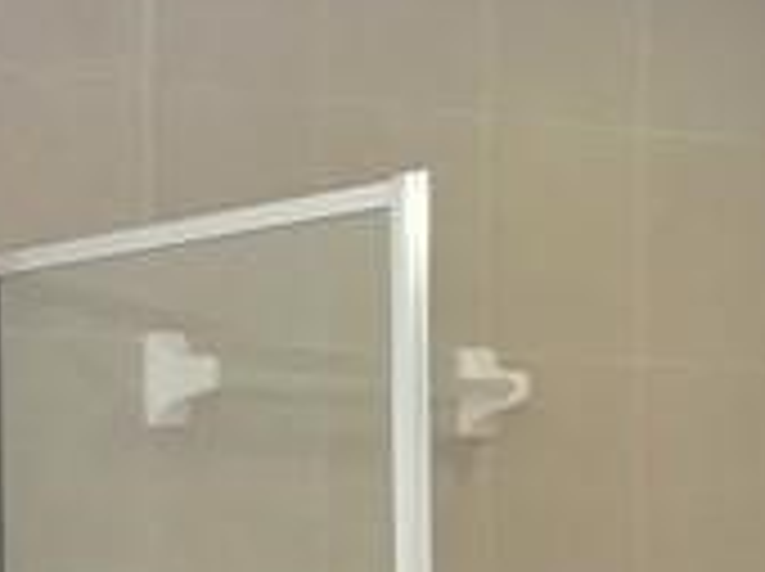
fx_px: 3862
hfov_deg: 10.4
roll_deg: +0.7
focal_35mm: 175
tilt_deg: -4.6
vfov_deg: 8.1
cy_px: 1063
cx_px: -752
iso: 50
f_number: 2.2
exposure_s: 1/30
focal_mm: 4.15
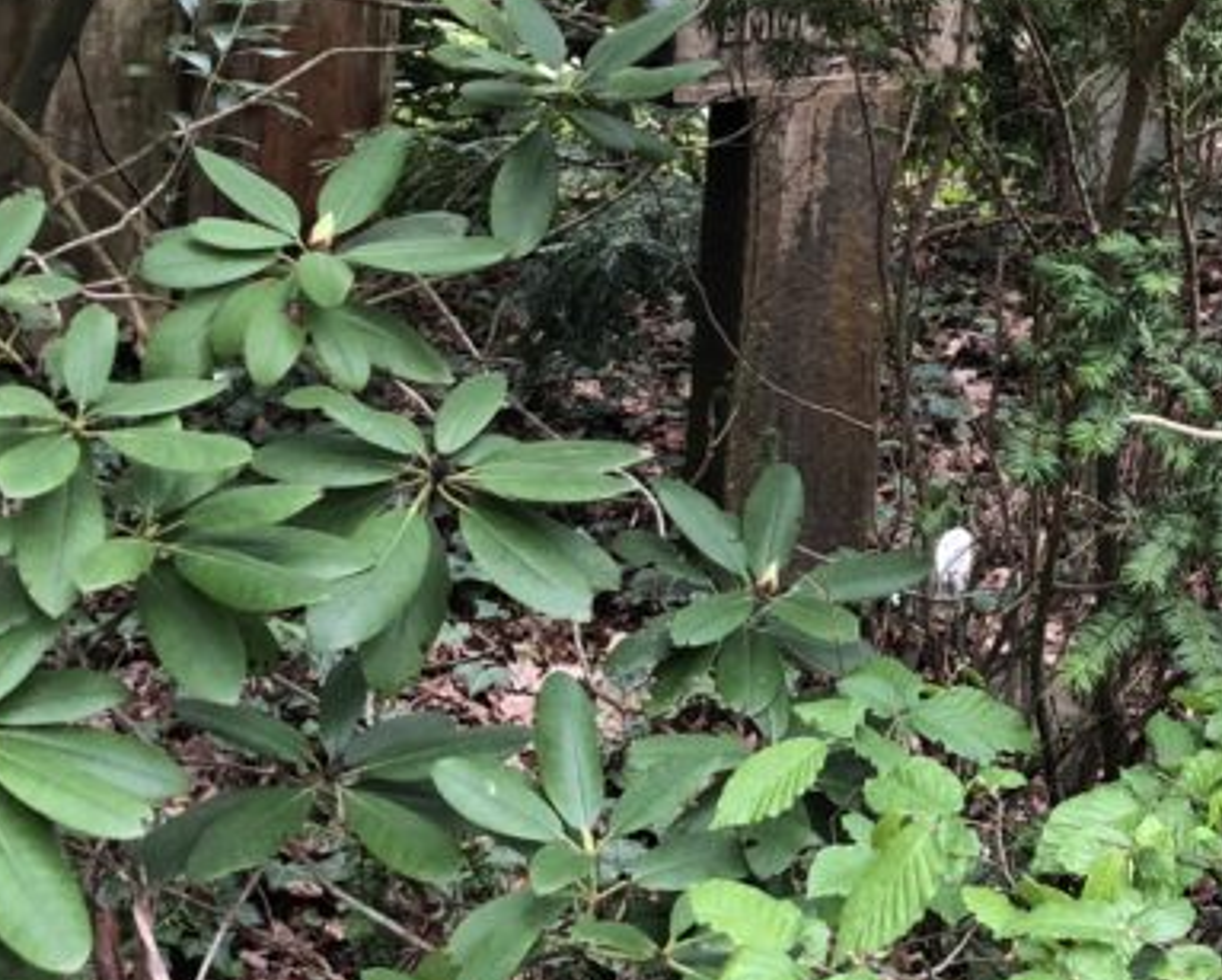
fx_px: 2642
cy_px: 160
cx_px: 980
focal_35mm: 73
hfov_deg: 25.6
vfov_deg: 20.7
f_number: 1.8
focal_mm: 3.99
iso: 40
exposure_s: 1/24
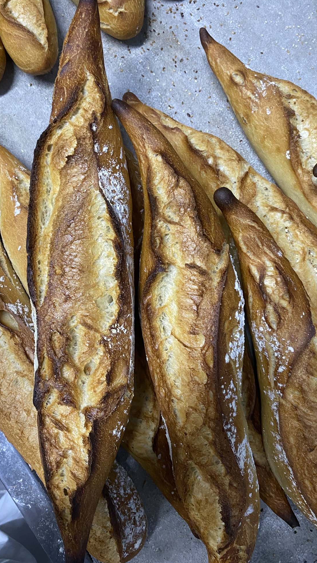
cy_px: 279
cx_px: 145
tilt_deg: -84.4
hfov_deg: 40.1
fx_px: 433
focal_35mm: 29
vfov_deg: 66.1
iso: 320
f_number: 1.8
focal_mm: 4.25
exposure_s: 1/50
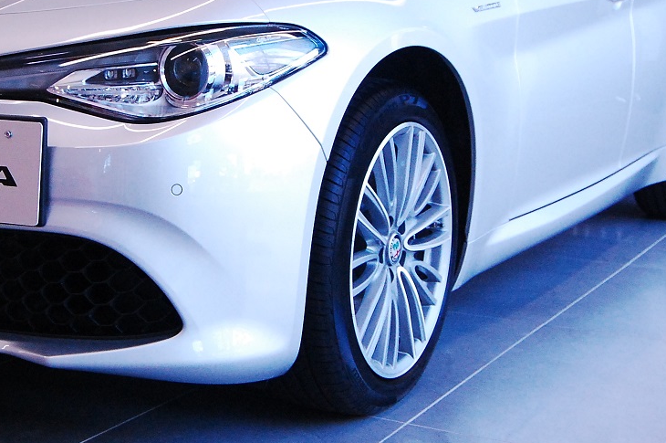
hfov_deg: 29.4
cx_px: 196
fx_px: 1257
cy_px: 94
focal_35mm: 68
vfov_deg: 19.8
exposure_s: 1/125
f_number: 5
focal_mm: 22
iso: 1600
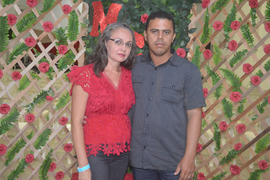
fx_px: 315
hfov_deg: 46.4
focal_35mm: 42
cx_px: 135
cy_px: 90
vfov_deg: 31.9
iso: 1600
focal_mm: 28
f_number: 4.2
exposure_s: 1/60
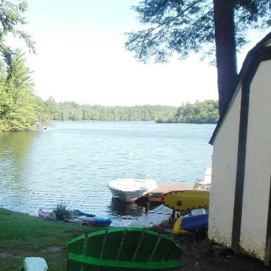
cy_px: 164
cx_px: 18
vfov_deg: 31.0
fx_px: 487
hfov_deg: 29.6
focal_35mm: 55
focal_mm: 4.5
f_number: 3.2
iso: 125
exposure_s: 1/400
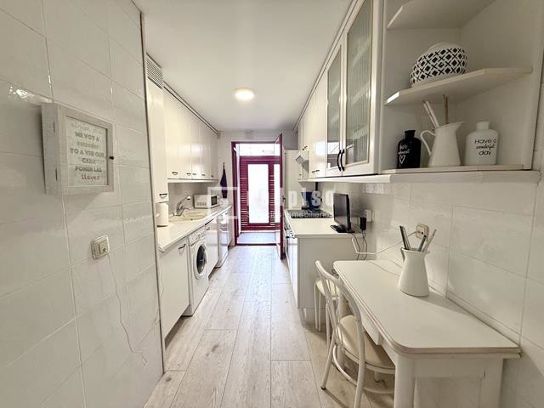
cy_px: 204
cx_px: 272
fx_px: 220
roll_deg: +0.1
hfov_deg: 102.1
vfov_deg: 85.7
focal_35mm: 14
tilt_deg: -5.9
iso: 125
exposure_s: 1/100
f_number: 2.2
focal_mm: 2.22
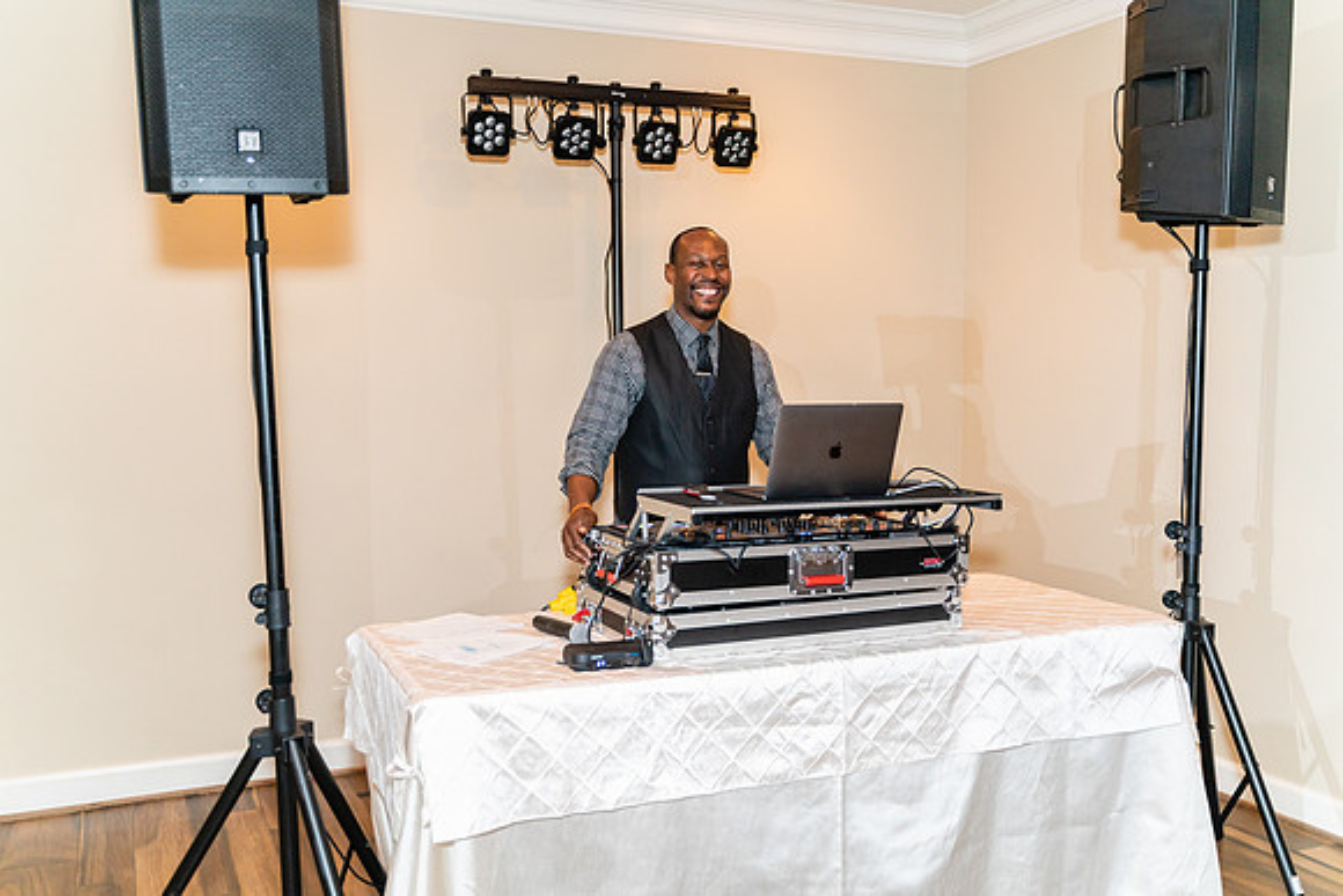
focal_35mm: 34
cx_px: 672
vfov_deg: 38.9
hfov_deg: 55.8
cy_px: 448
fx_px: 1269
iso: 1250
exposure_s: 1/160
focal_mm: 34
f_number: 2.8
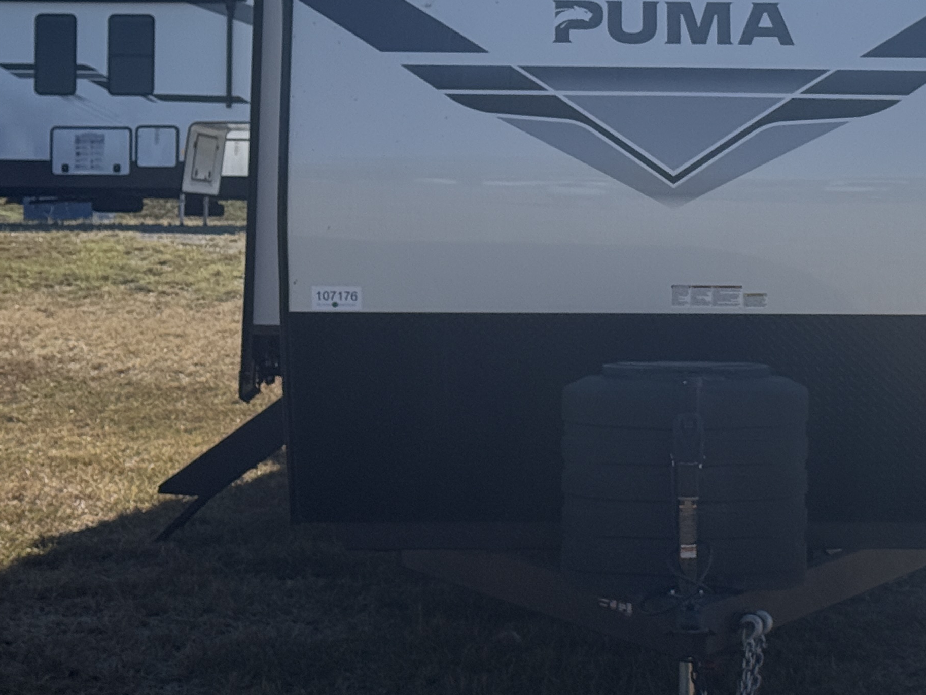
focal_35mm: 106
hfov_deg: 18.4
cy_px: 209
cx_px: 724
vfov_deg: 13.9
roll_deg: -1.1
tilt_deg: +0.3
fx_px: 2835
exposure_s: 1/9901
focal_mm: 6.76
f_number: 1.78
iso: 80
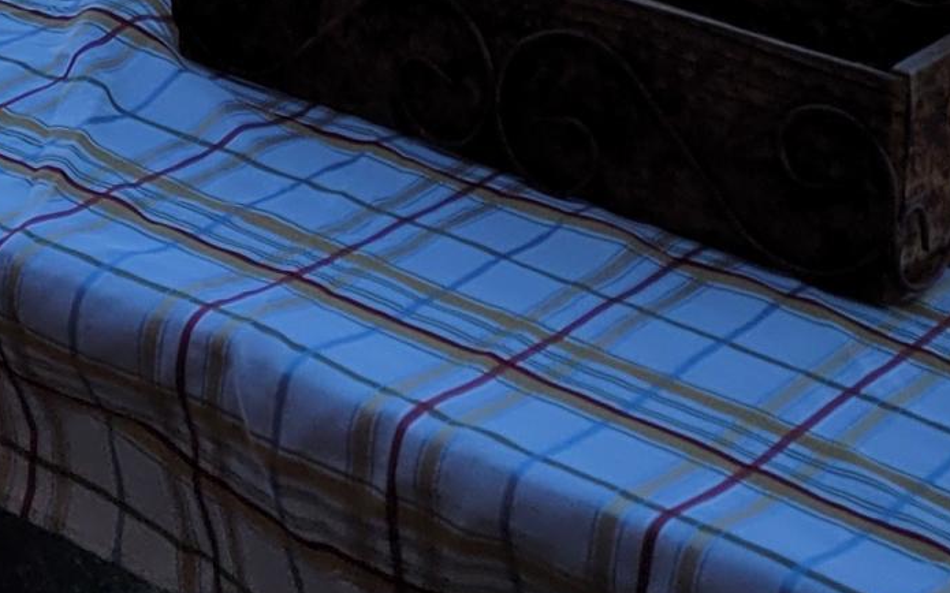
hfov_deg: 17.2
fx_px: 3080
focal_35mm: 119
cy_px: -809
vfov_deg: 9.8
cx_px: 63
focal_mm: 5.4
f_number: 1.8
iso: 40
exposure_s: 1/1910
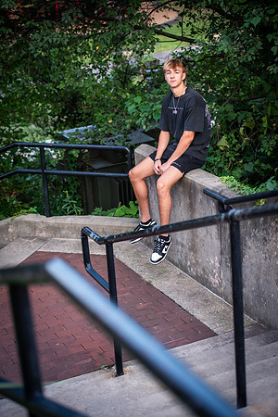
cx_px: 139
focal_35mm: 70
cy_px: 208
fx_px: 811
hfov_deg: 19.5
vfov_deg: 28.8
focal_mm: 70
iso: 800
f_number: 2.8
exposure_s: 1/160
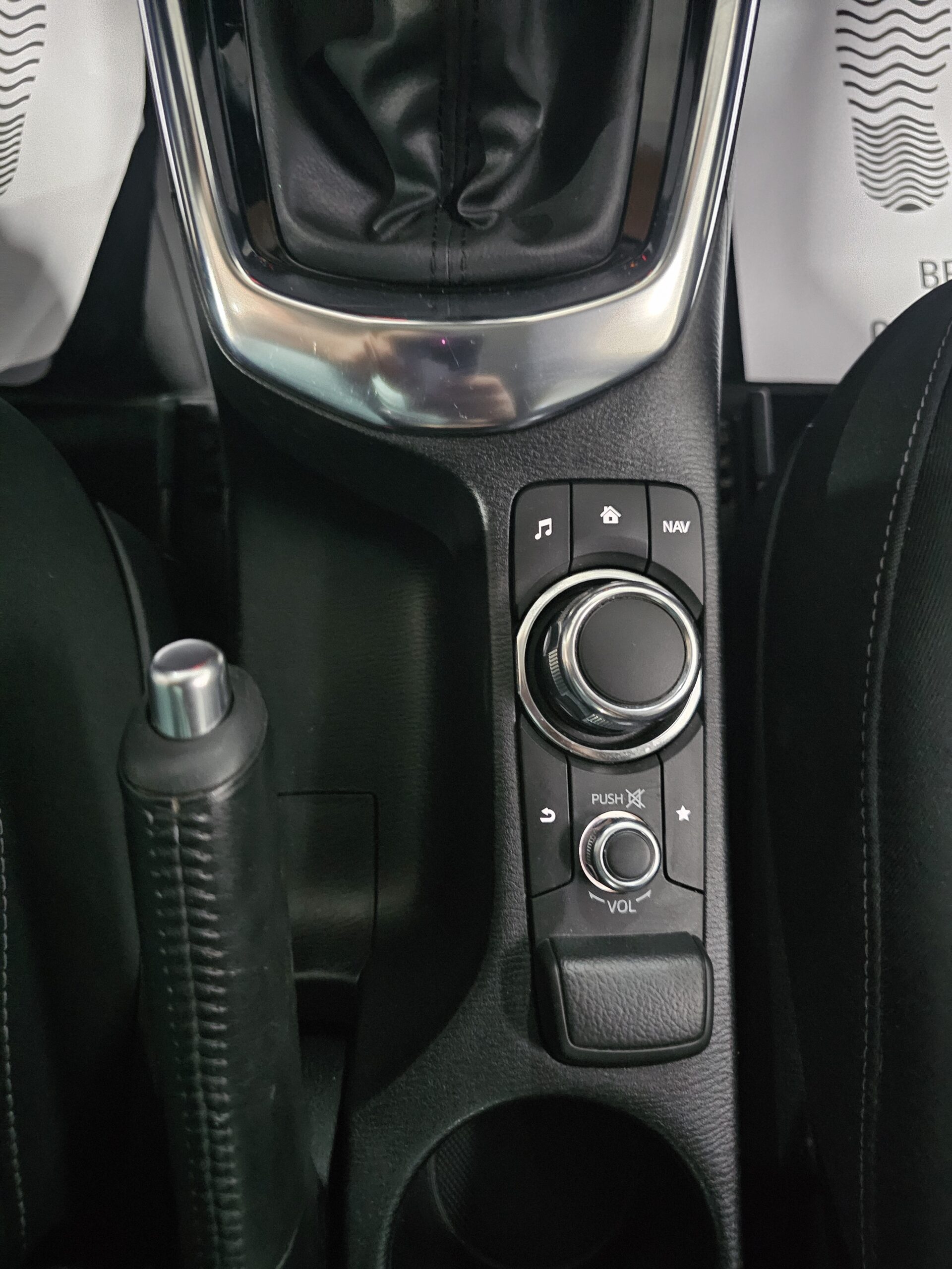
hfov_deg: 58.9
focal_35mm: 23
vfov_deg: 73.9
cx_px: 476
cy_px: 634
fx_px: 843
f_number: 1.7
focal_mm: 6.3
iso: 3200
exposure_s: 1/16.7
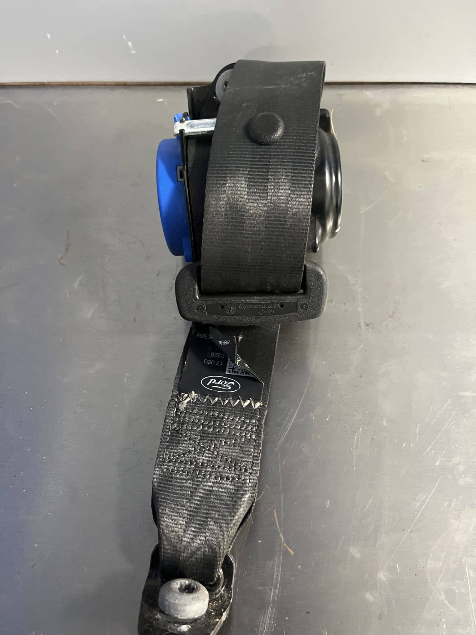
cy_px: 318
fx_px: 477
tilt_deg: -62.9
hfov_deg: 53.1
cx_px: 238
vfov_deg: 67.3
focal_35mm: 26
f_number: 1.6
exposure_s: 1/33
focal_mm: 5.1
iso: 400
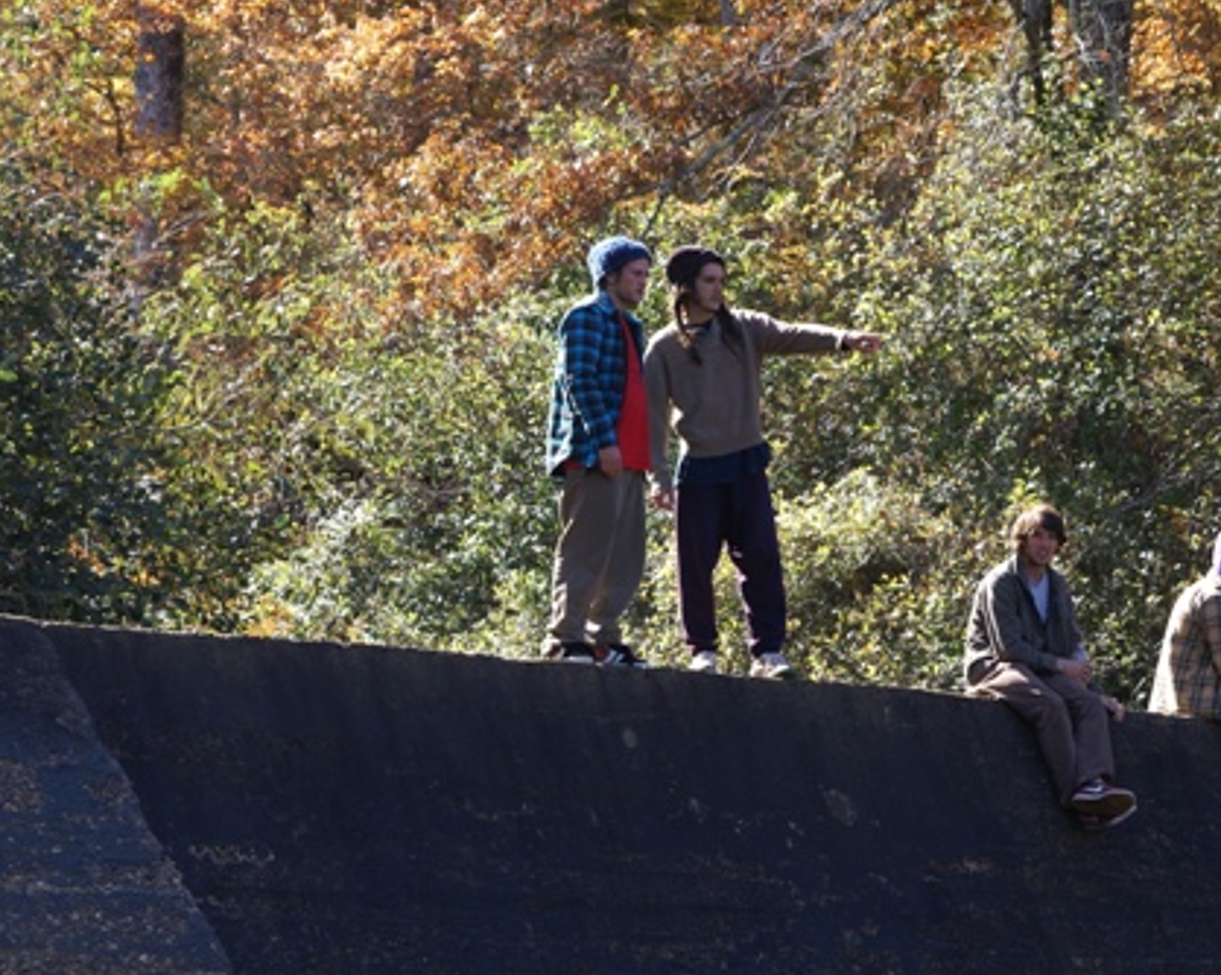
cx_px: 873
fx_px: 3901
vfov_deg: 14.2
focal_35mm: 108
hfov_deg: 17.7
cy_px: 569
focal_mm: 50
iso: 100
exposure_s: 1/125
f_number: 5
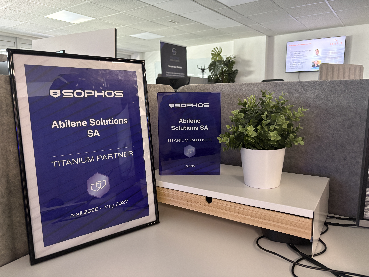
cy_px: 138
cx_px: 184
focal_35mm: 26
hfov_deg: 67.3
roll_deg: +0.3
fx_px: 277
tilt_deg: -7.9
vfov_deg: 53.1
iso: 320
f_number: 1.6
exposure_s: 1/50
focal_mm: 5.96
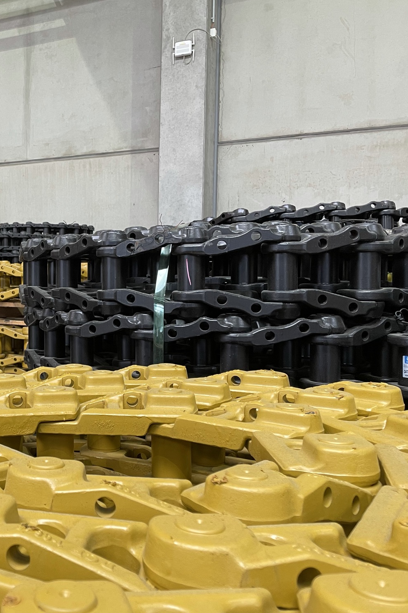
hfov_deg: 33.2
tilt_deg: -3.3
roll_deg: -0.1
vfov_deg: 51.9
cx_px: 9
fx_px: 629
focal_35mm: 37
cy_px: 300
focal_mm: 4.2
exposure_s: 1/50
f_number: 1.6
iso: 80
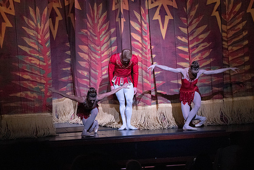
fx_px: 1891
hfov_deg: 7.7
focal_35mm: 268
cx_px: 127
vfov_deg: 5.1
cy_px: 85
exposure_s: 1/500
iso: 16000
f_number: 11
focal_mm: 268
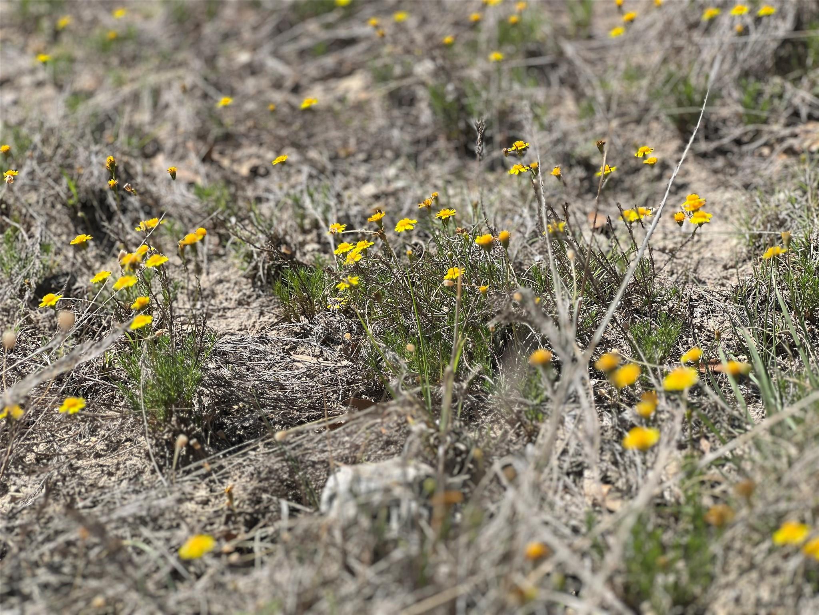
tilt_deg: -26.2
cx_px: 410
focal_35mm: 77
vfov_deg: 19.1
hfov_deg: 25.3
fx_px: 1822
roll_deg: -0.6
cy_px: 308
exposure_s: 1/525
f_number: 2.8
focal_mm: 9
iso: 32
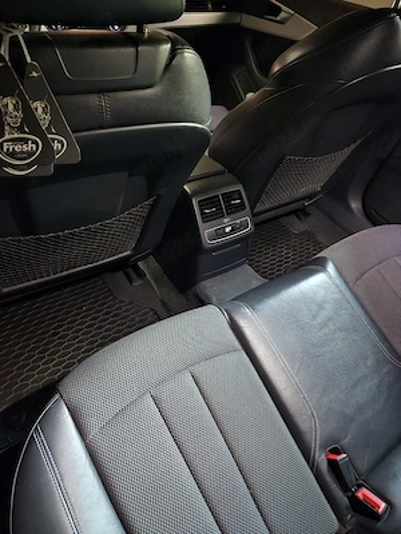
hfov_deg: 58.9
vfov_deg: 73.9
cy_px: 267
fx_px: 355
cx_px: 200
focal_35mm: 23
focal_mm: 5.4
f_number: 1.8
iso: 2500
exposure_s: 1/33.3
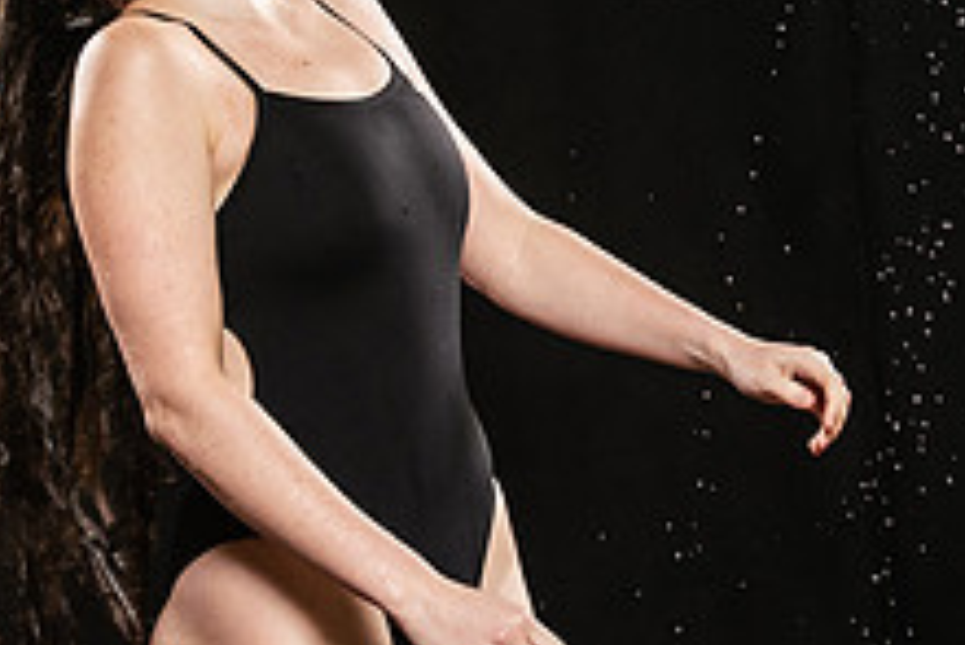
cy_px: 55
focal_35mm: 227
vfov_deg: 6.1
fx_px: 6089
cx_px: 404
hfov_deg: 9.1
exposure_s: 1/200
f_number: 6.3
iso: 500
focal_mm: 86
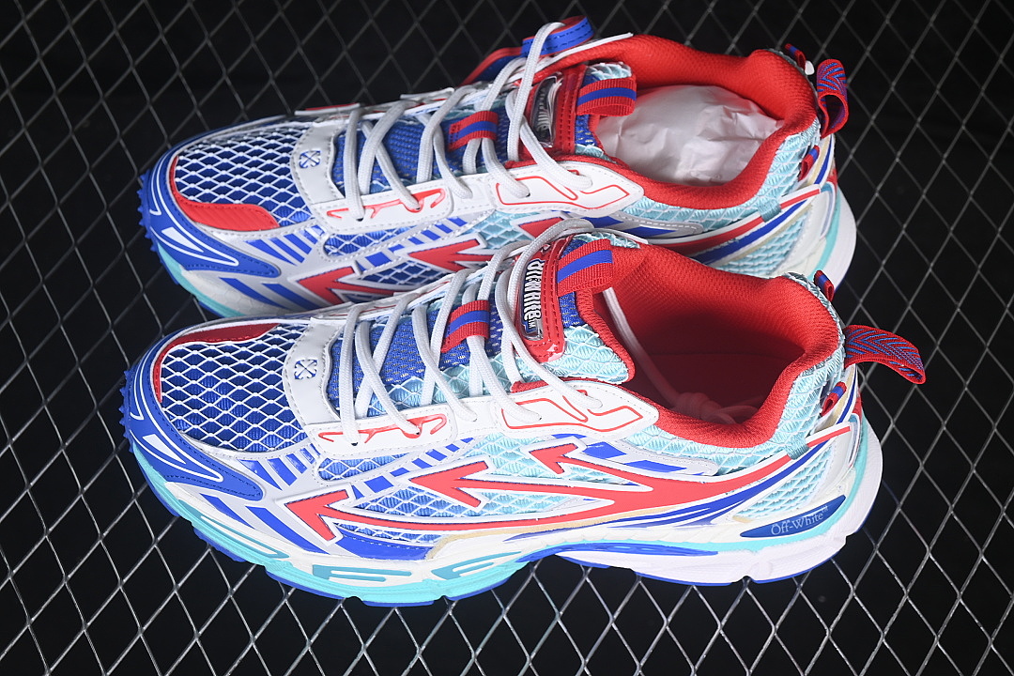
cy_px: 338
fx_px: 2112
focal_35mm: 75
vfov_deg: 18.2
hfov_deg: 27.0
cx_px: 507
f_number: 7.1
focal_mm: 50
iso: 160
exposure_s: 1/80
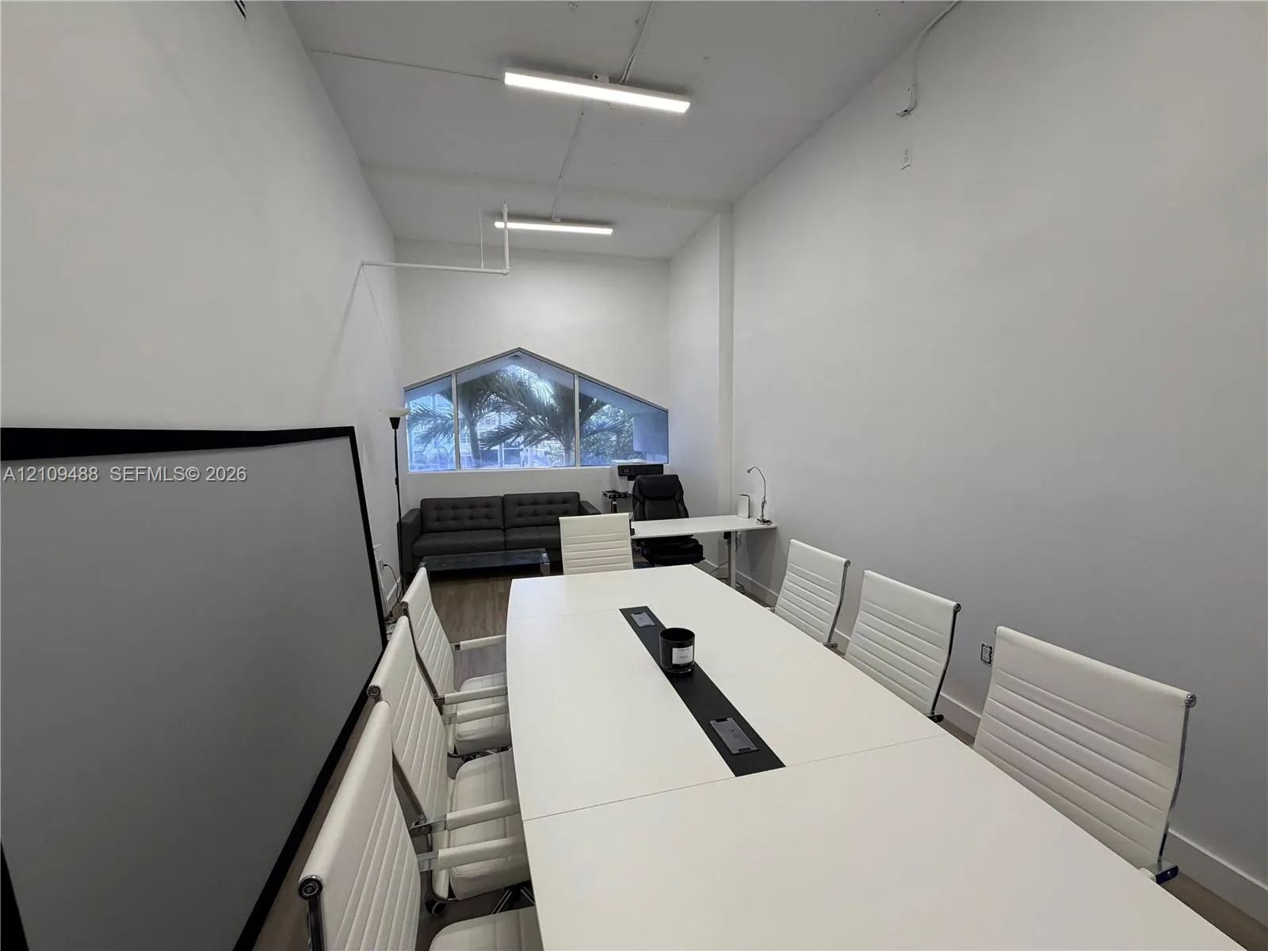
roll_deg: +1.1
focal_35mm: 14
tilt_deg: -5.0
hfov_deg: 102.1
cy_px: 476
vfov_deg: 85.7
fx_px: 513
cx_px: 634
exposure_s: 1/120
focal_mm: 2.22
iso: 160
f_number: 2.2
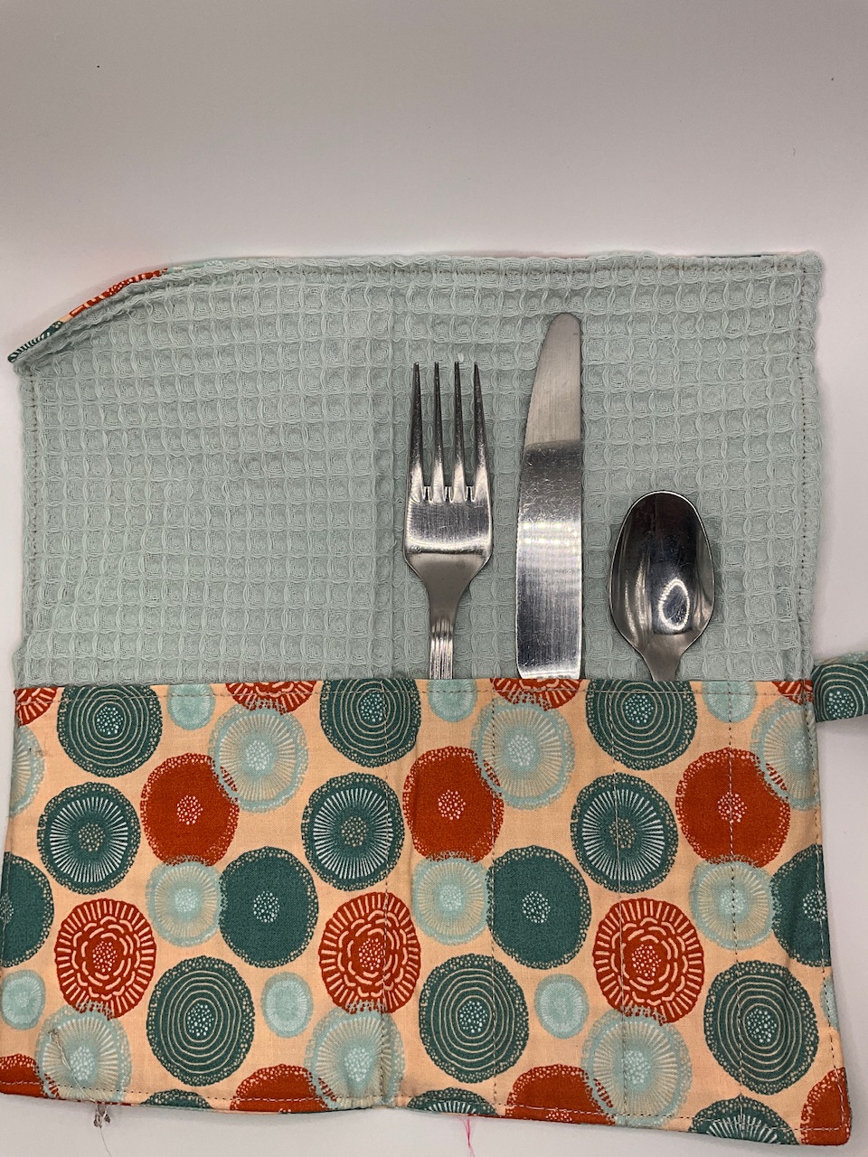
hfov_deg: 48.2
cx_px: 434
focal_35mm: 29
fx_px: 970
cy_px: 578
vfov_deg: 61.7
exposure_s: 1/283
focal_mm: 3
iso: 25
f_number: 1.8
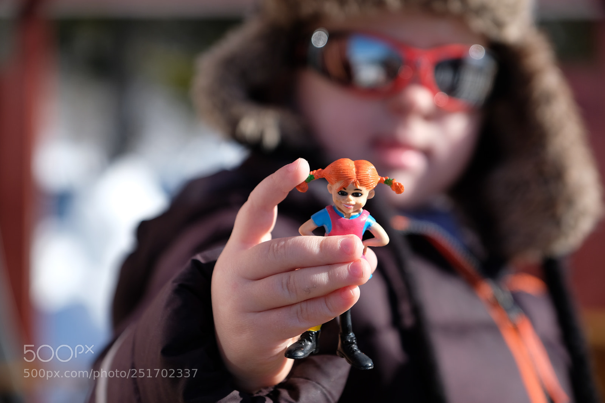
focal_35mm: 83
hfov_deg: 24.5
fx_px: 1395
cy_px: 202
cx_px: 302
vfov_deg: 16.5
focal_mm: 55
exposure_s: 1/1800
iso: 200
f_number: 2.8
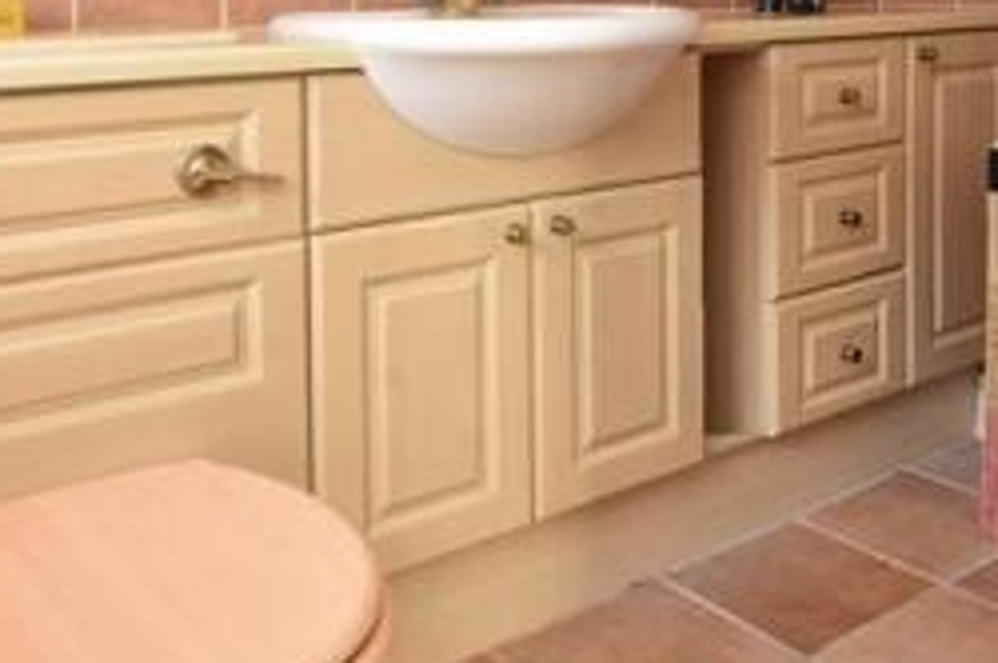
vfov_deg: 28.8
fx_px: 1199
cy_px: -10
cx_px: 679
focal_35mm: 43
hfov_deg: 44.4
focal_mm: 11
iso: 200
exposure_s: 1/20
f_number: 5
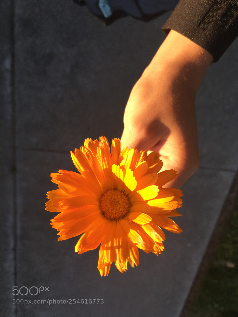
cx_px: 119
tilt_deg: -64.2
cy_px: 158
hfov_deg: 48.2
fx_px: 266
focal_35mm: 29
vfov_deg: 61.7
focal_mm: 4.15
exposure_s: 1/333
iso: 25
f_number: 2.2
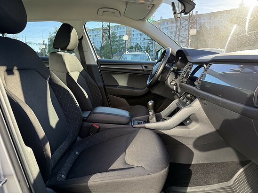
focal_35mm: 24
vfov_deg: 56.8
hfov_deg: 71.6
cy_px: 96
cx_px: 129
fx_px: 179
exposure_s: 1/353
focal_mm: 6.76
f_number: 1.78
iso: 100
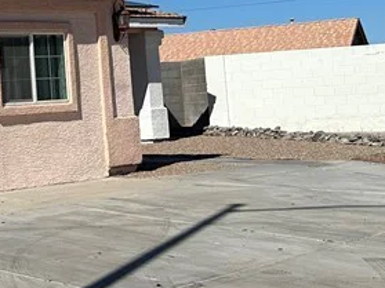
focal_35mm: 88
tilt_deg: +3.8
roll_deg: +2.9
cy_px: 39
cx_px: -124
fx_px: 978
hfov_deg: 20.3
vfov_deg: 16.6
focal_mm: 6.86
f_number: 1.78
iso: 80
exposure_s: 1/10753
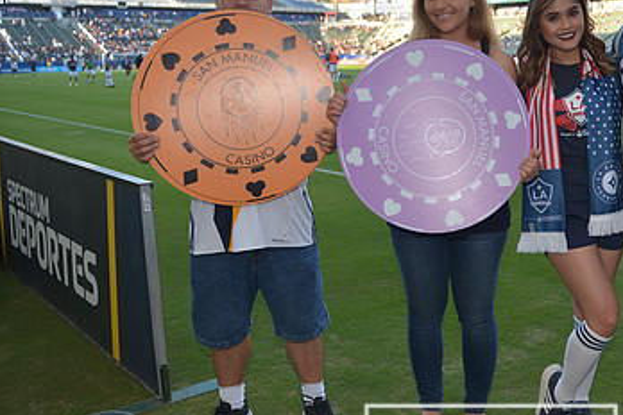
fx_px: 692
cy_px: 160
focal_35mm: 40
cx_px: 491
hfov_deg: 46.2
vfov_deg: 33.3
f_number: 2.8
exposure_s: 1/500
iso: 200
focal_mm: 24
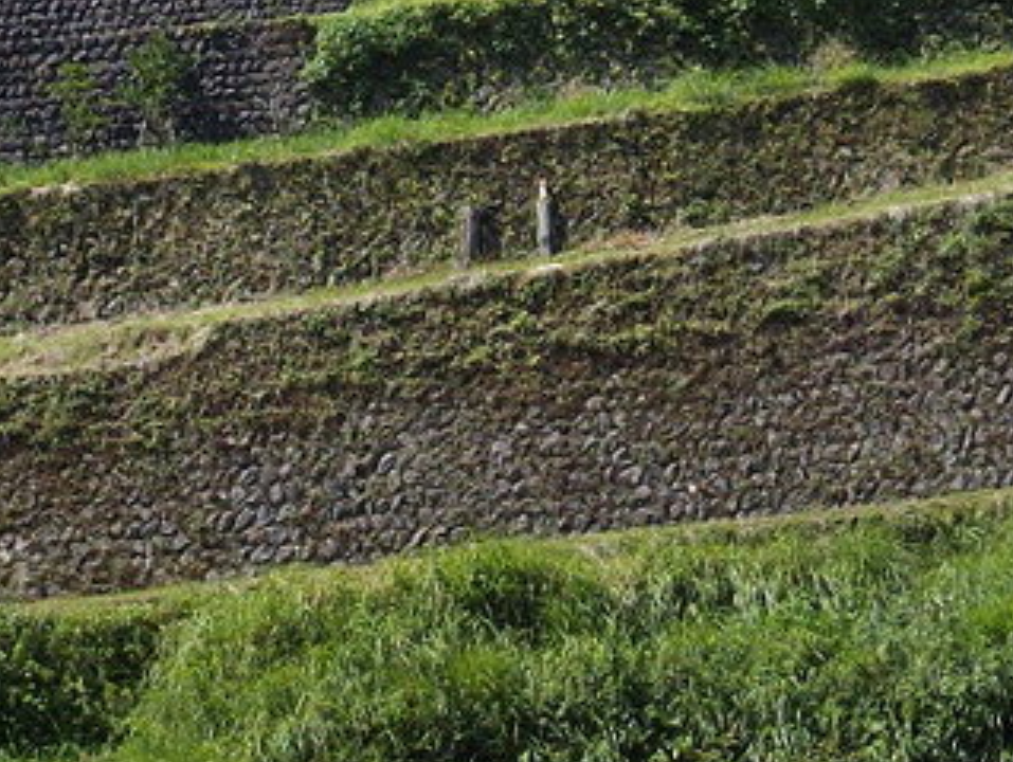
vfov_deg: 7.2
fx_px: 6006
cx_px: 473
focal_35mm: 205
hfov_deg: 9.6
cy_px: -64
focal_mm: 12.8
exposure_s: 1/400
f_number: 4.2
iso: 80
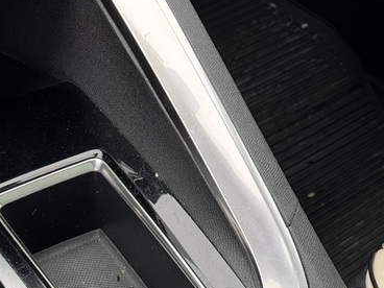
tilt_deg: -33.2
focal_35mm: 94
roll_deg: -2.2
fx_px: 1043
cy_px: -27
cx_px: 342
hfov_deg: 20.5
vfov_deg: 15.3
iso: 80
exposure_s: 1/136
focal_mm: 6.93
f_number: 1.8
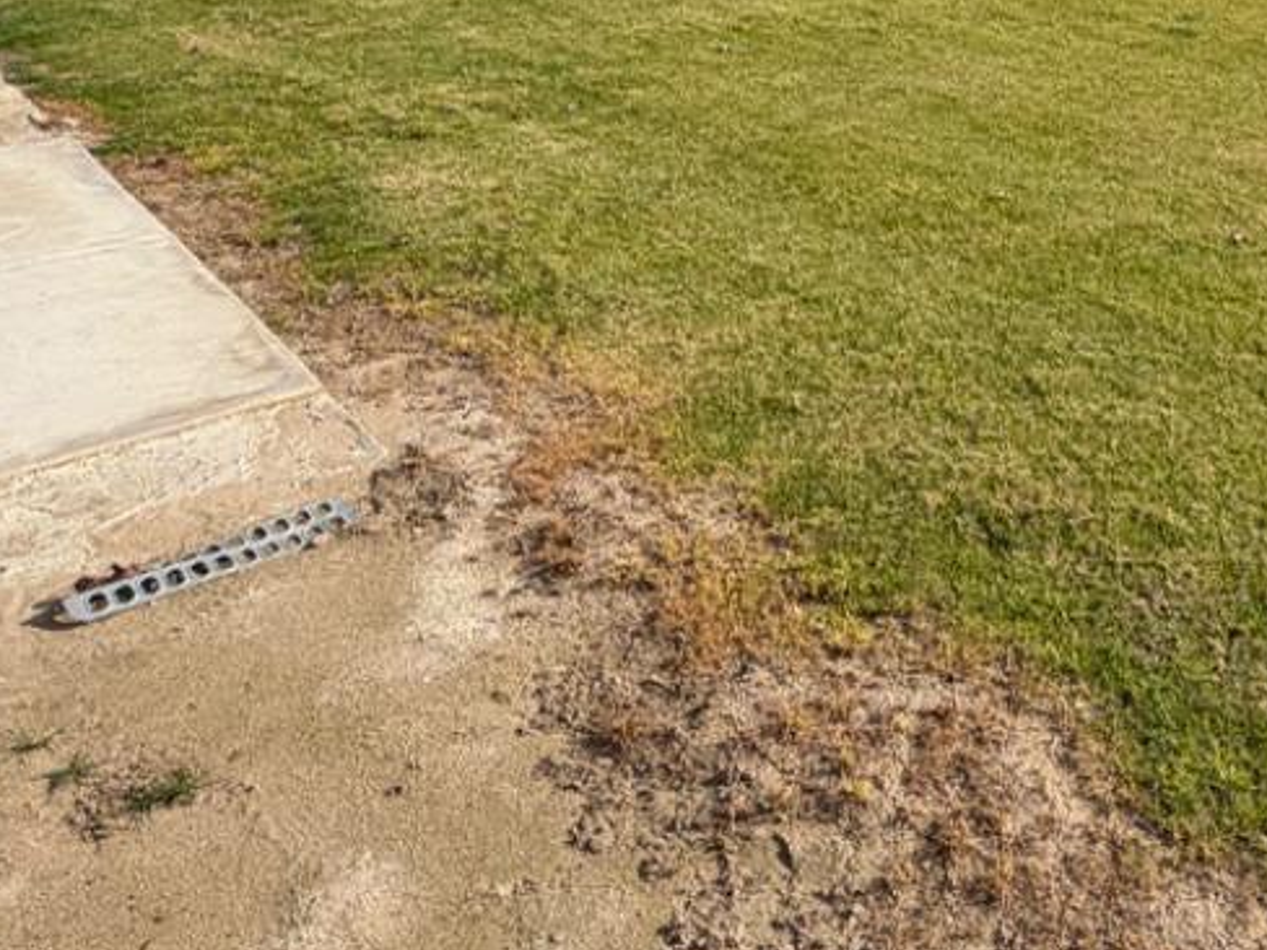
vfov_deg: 31.4
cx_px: 1168
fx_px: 1574
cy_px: 27
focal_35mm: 43
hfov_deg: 40.2
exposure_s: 1/779
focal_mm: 2.22
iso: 20
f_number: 2.2
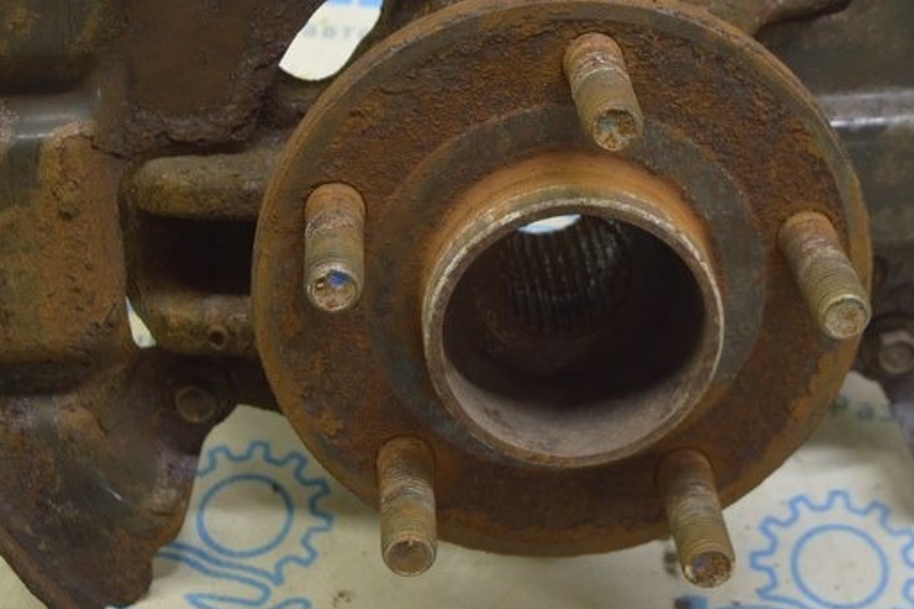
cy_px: 76
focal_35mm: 81
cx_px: 494
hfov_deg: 25.1
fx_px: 2056
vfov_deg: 16.6
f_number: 5.6
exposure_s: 1/20
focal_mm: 27
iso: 400
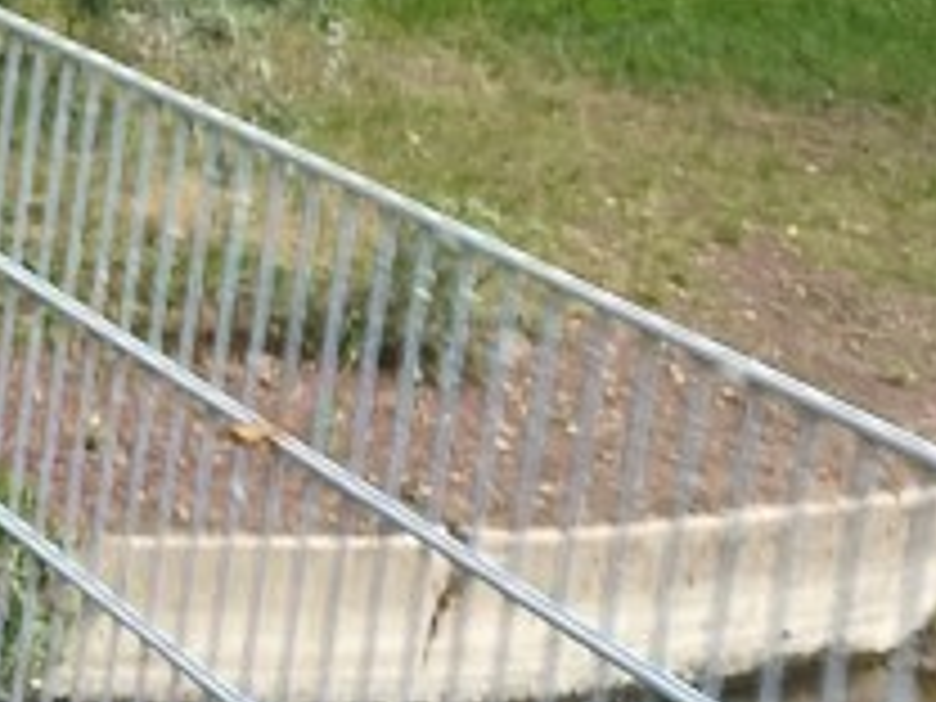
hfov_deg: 11.1
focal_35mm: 133
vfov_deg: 10.9
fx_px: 3596
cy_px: -153
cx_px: -1652
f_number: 1.7
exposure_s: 1/100
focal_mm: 6.06
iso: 100
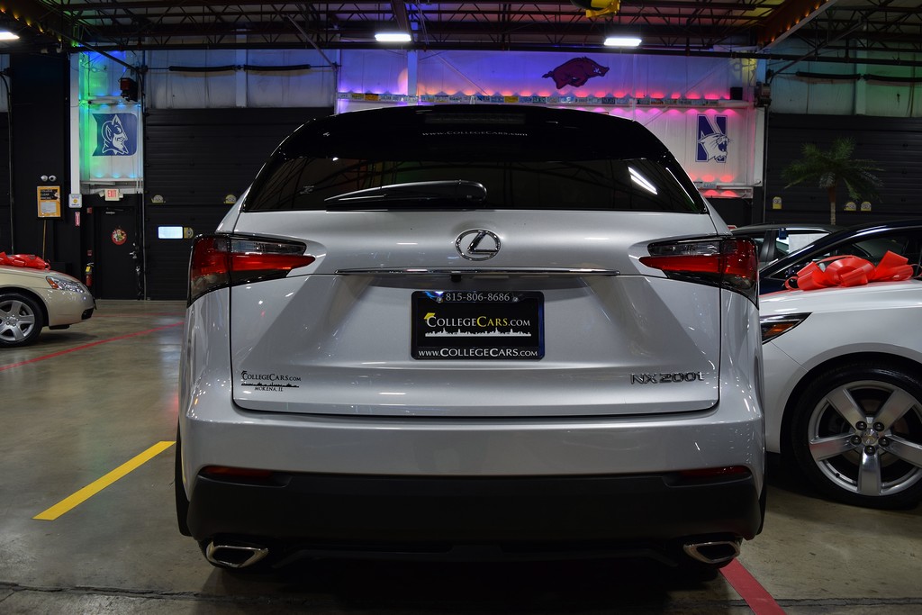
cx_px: 461
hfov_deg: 67.4
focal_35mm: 27
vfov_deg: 47.9
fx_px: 692
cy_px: 308
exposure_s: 1/60
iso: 450
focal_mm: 18
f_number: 4
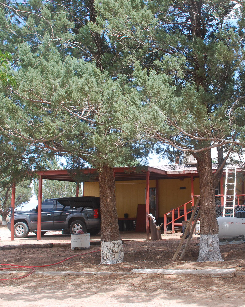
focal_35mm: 43
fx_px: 390
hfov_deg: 34.2
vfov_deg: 42.9
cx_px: 183
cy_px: 156
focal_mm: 20
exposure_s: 1/100
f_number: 9
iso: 200
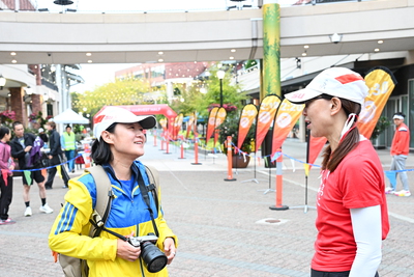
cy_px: 164
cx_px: 182
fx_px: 506
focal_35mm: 44
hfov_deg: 44.4
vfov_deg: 30.5
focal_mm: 32
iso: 3200
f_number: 4
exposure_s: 1/160
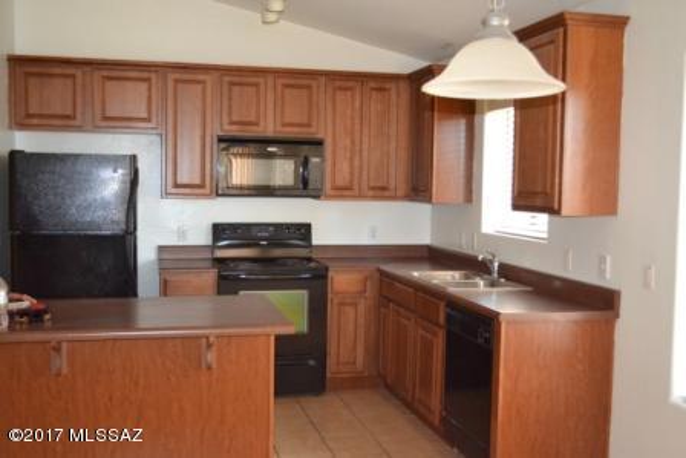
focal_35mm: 39
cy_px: 229
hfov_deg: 49.5
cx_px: 343
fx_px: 743
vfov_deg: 34.2
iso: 2200
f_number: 4.2
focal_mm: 26
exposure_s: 1/60
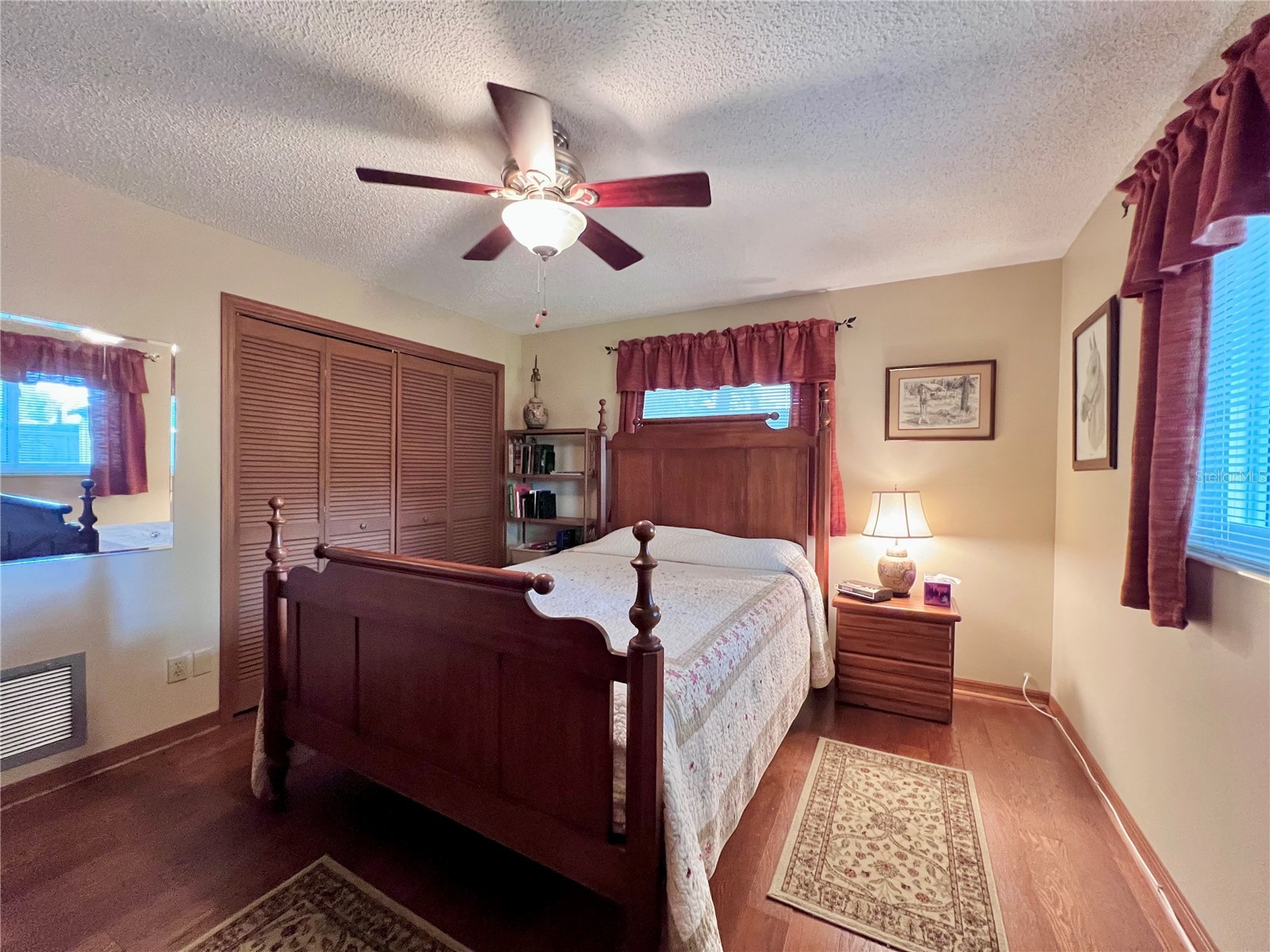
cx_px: 635
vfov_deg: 89.9
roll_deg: -0.7
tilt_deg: -0.4
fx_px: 477
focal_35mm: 13
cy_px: 476
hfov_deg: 106.2
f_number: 1.8
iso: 640
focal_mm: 1.57
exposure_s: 1/60
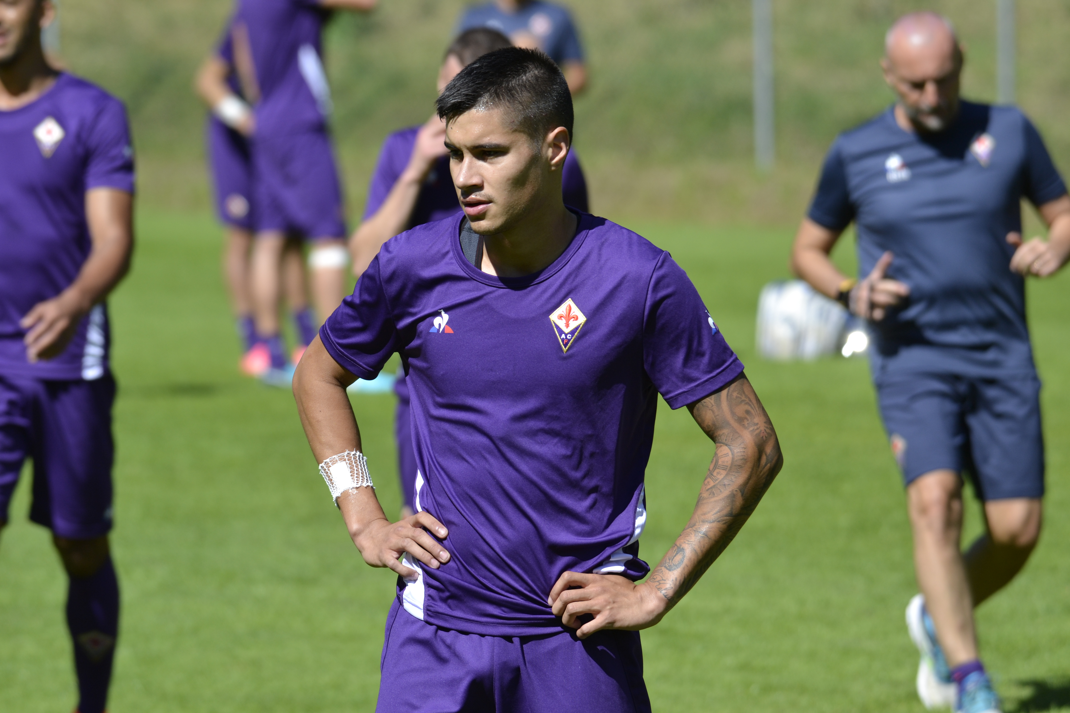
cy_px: 356
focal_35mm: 390
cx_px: 535
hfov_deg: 5.3
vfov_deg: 3.5
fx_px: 11591
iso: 140
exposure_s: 1/500
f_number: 5.6
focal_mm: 260
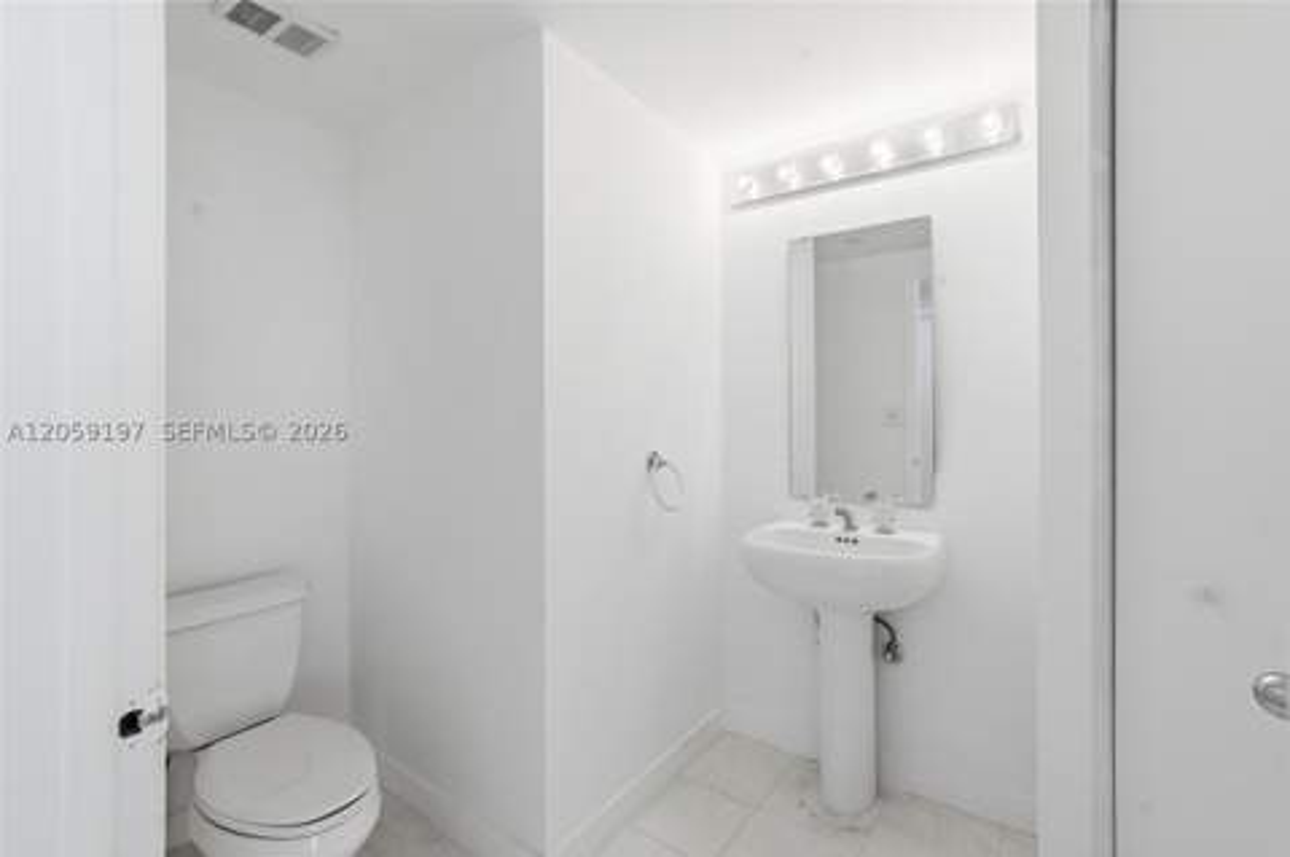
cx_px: 645
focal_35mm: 16
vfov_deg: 73.6
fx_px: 573
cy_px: 428
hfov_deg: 96.8
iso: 320
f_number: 9
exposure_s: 1/160
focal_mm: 16
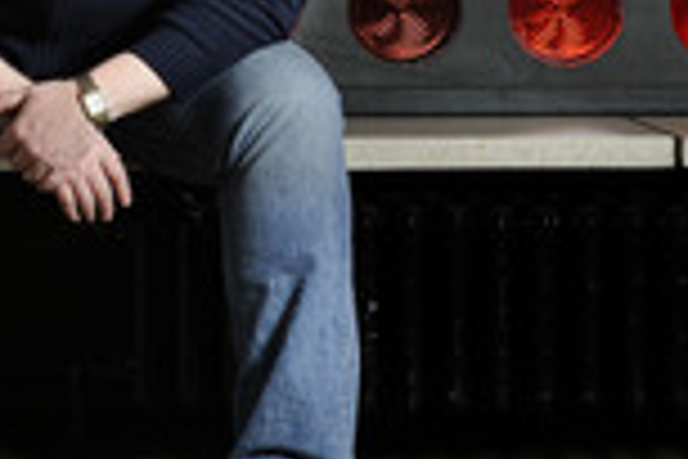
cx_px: 97
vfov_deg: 13.5
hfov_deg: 20.1
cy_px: -14
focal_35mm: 100
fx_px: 1911
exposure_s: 1/100
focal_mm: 34
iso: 400
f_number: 4.5
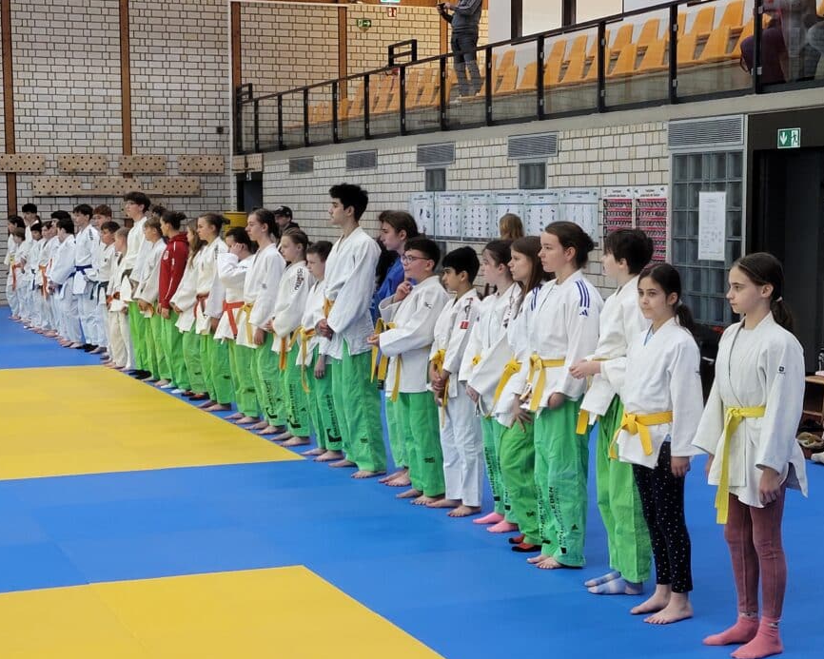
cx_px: 389
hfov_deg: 58.7
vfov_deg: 48.5
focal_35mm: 30
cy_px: 334
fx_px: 732
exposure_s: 1/100
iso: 200
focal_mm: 5.4
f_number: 1.8
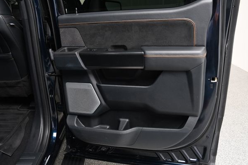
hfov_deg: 58.7
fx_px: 220
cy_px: 82
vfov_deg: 41.0
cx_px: 129
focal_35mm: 32
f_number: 5
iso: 100
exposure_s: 1/100
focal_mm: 20
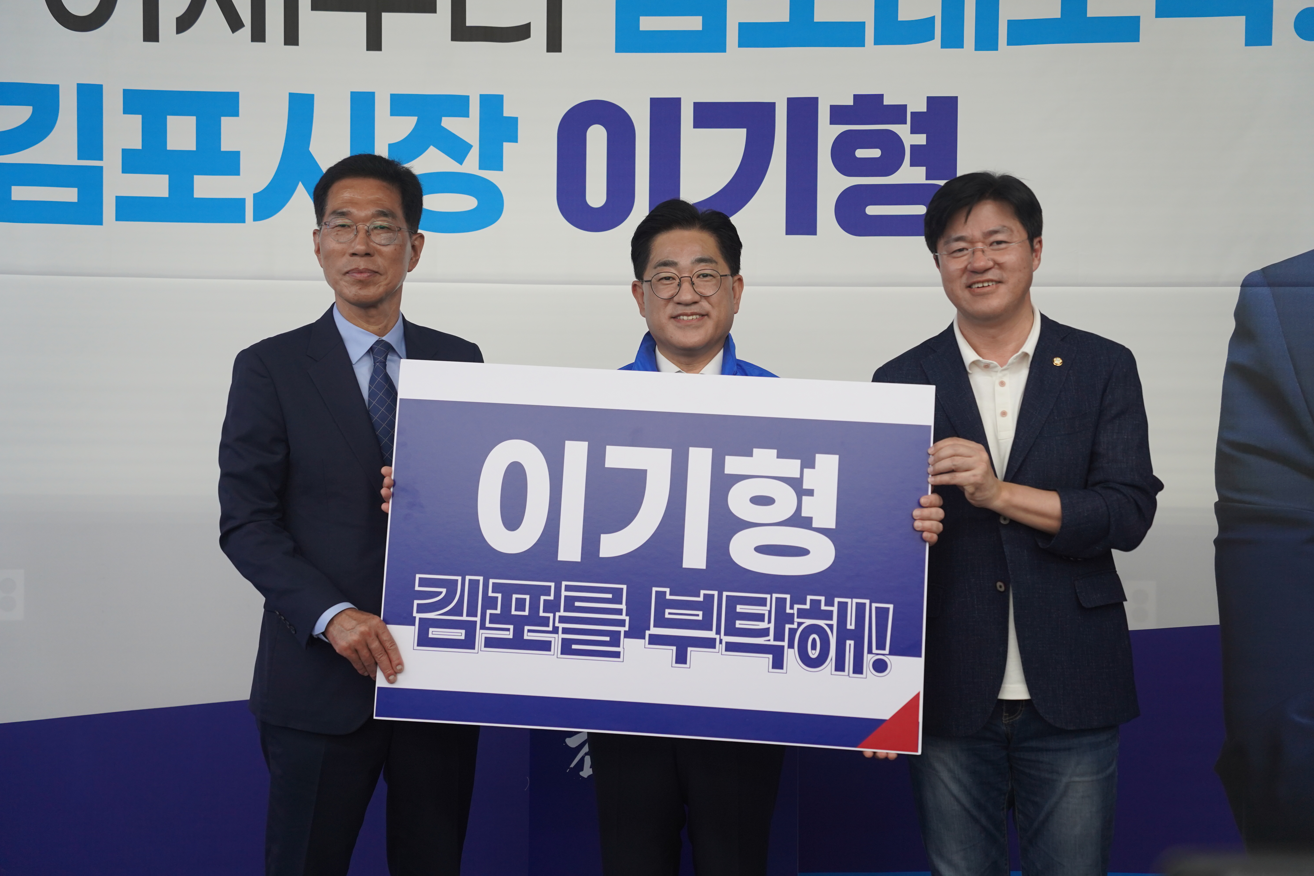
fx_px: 1715
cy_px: 438
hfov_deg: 41.9
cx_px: 657
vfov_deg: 28.6
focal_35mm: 47
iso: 1000
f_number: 4
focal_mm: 47
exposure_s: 1/160
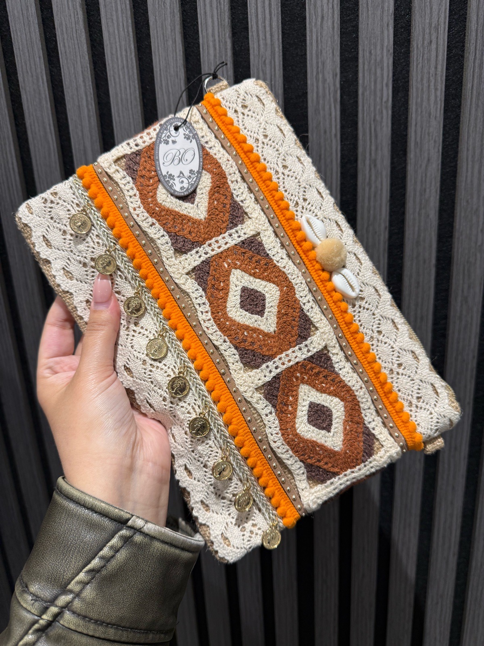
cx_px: 242
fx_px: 447
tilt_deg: -16.7
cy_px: 323
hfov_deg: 56.8
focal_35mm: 24
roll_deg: +3.3
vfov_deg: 71.6
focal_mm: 6.76
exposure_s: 1/50
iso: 125
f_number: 1.78
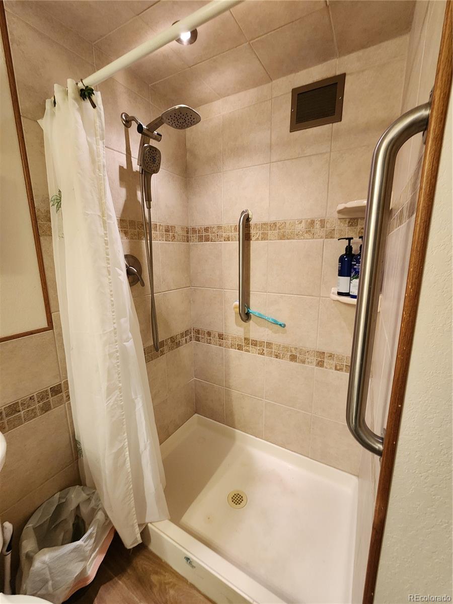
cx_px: 226
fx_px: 227
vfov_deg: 106.2
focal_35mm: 13
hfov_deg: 89.9
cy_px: 302
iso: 400
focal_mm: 2.2
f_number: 2.2
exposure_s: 1/60
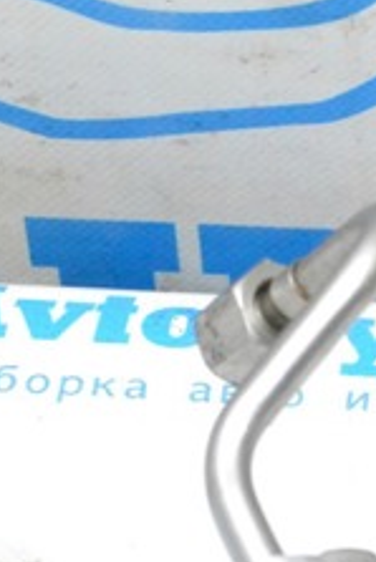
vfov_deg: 8.7
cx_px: 752
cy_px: 509
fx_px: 3698
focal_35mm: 236
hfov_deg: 5.7
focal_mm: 55
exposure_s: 1/125
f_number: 10
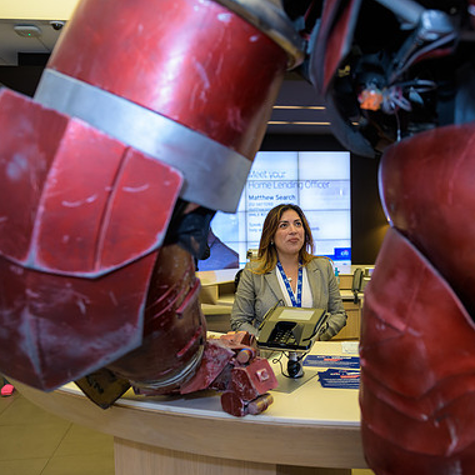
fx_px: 543
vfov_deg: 47.2
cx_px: 286
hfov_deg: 46.9
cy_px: 241
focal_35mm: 35
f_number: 3.2
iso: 800
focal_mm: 27
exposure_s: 1/125
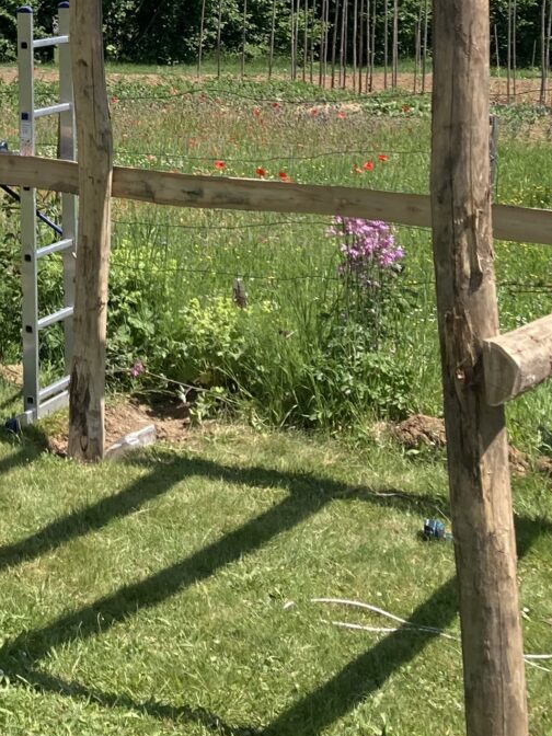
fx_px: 1701
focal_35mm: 80
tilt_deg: +3.0
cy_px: -90
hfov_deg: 17.0
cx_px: -229
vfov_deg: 22.9
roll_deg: -2.3
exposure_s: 1/1143
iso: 20
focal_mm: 3.99
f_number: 1.8
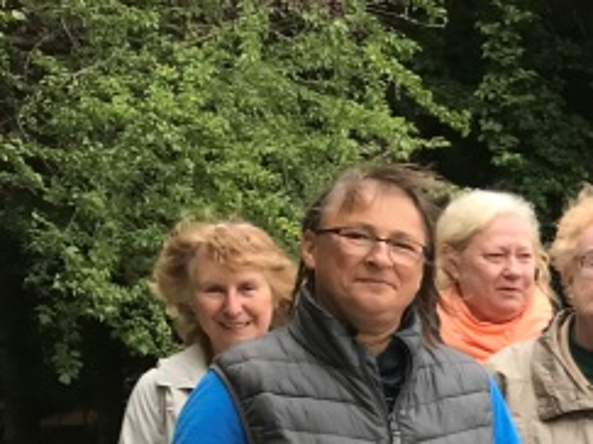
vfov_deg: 12.2
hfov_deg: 14.1
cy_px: 551
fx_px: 2020
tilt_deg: -4.2
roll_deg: -1.3
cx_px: 1174
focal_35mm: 118
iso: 20
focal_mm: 3.99
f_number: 1.8
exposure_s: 1/327
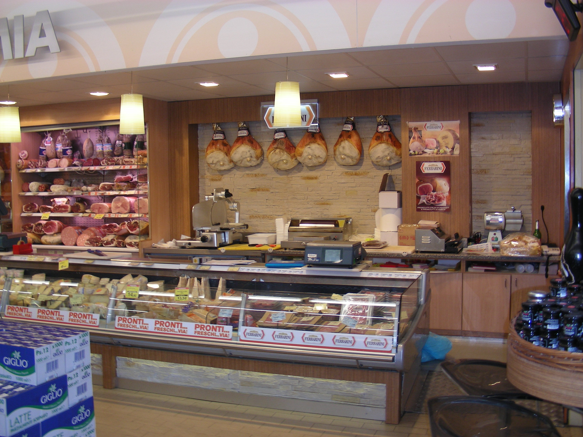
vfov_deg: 37.7
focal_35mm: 38
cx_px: 292
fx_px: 640
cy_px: 218
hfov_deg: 49.0
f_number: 3.5
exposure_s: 1/30
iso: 64
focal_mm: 6.3
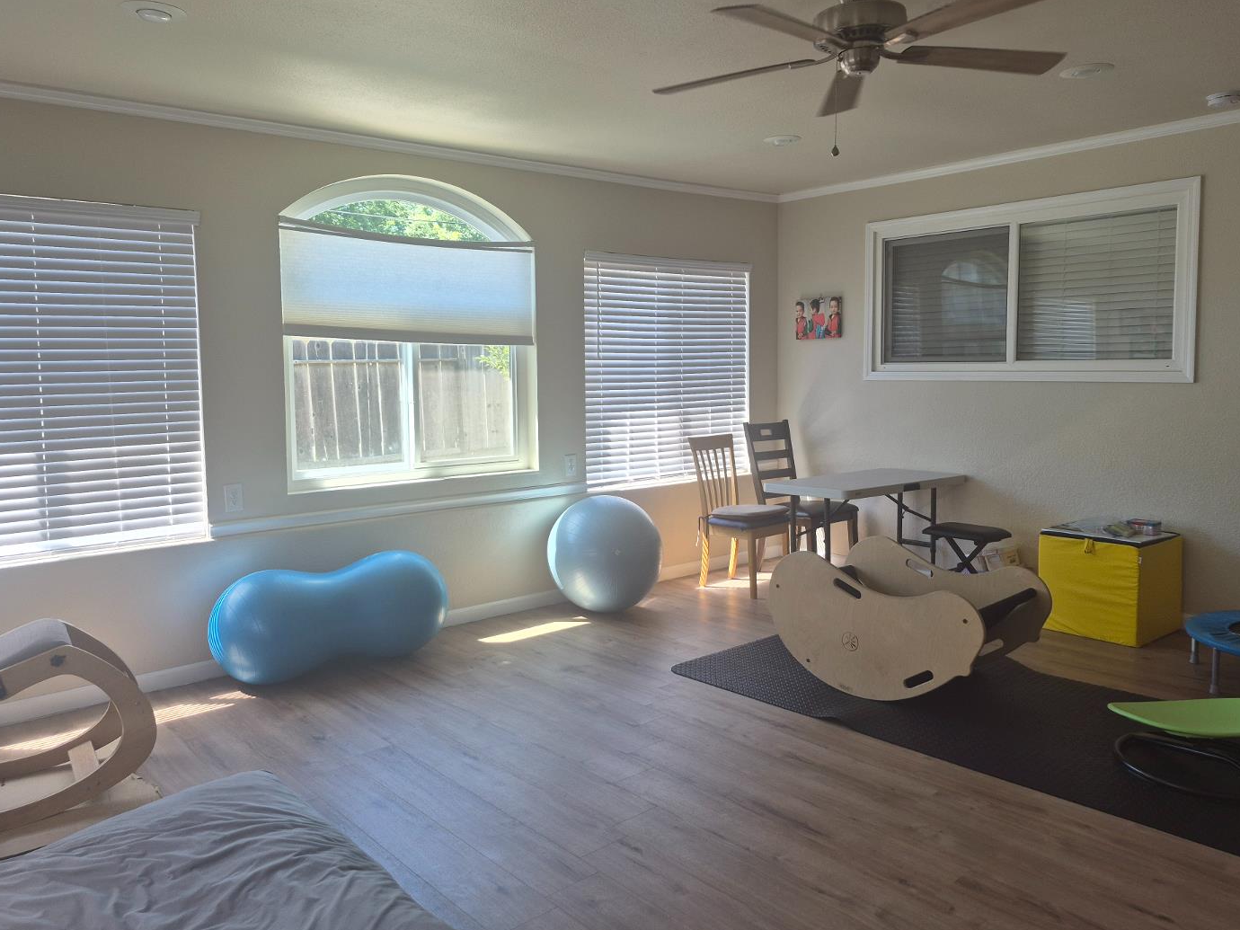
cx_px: 638
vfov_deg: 54.9
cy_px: 443
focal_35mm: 25
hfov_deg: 69.4
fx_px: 896
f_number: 1.8
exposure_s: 1/180
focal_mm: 5.4
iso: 64
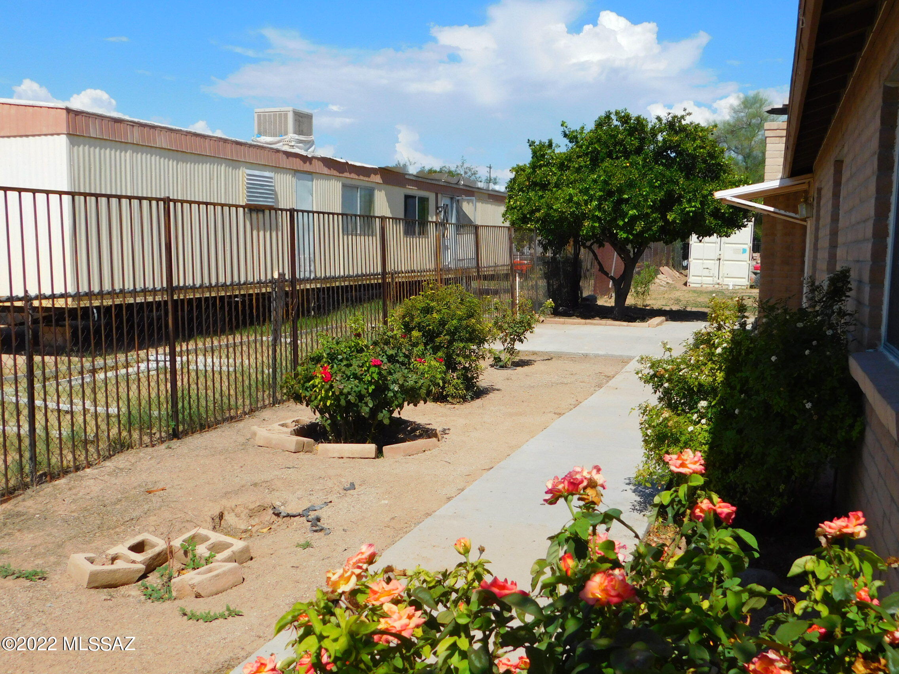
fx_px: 935
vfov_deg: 39.7
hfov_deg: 51.4
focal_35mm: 36
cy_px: 337
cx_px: 450
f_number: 7
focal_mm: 6.3
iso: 125
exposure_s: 1/500
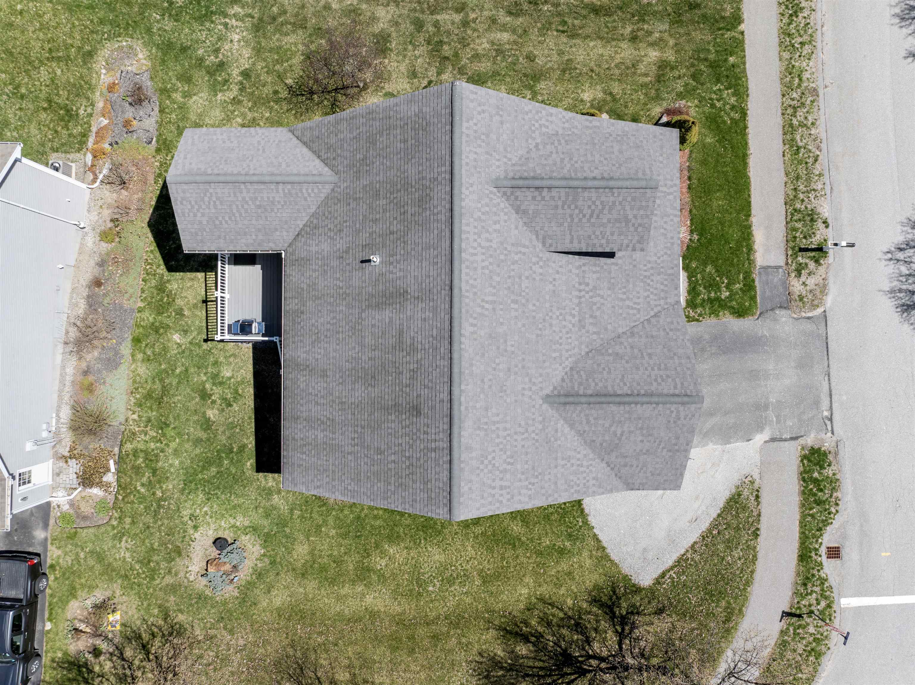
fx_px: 634
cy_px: 342
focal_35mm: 24
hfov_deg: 71.6
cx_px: 458
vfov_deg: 56.8
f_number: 2.8
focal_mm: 12.29
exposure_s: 1/1600
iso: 100
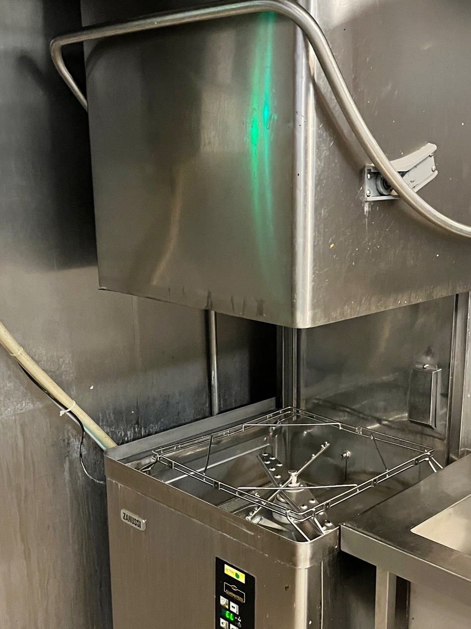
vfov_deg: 44.7
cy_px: 356
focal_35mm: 42
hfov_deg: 34.2
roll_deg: +1.2
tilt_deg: -14.0
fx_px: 762
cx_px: 294
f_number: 1.6
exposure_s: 1/25
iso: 640
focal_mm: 5.1
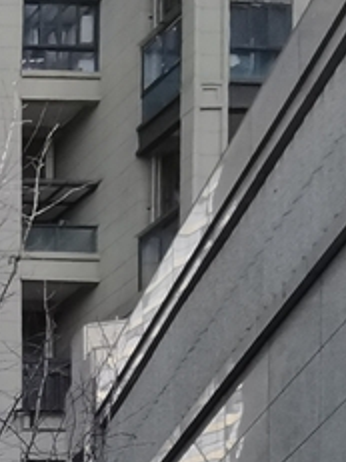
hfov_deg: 9.9
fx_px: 1414
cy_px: 1020
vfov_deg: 14.3
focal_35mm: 106
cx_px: -748
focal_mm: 2.26
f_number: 2.2
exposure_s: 1/248
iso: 50
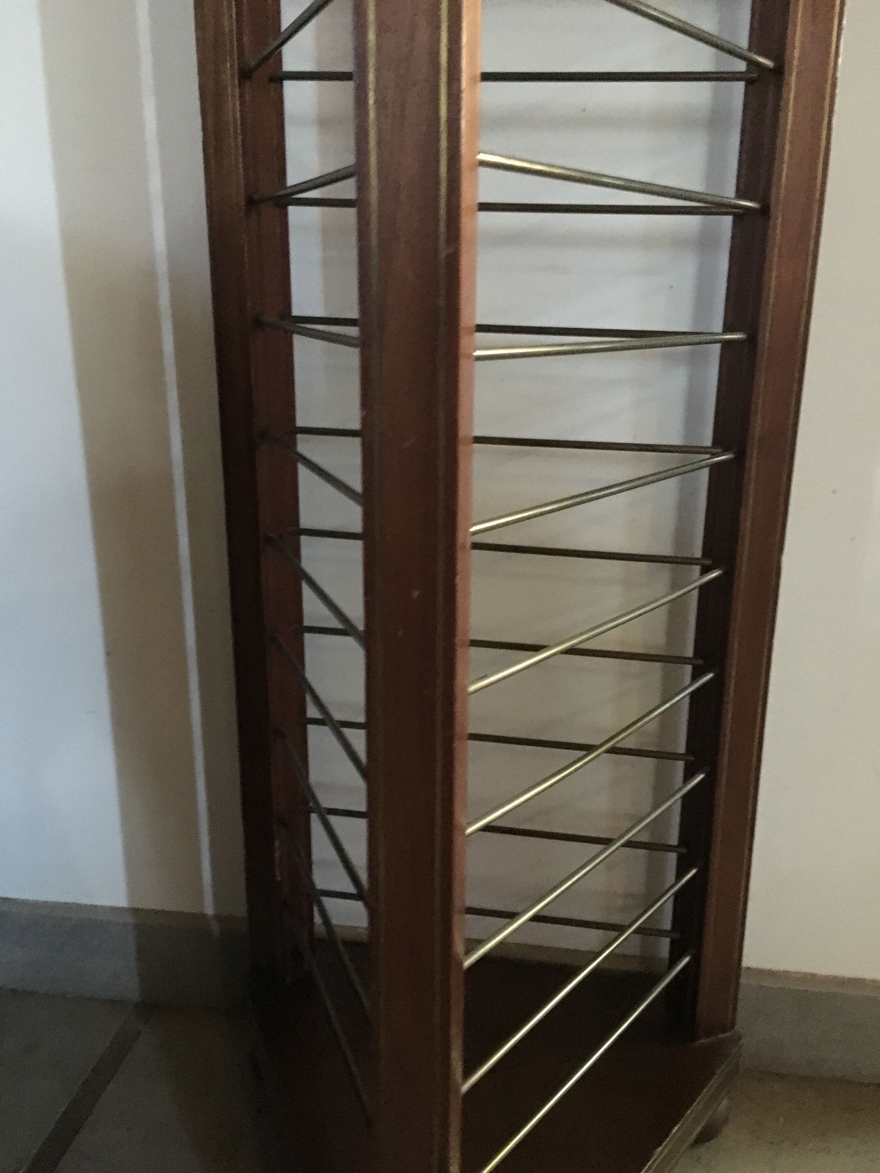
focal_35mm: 29
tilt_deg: -16.2
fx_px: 983
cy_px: 586
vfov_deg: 61.7
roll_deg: +1.3
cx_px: 440
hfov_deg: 48.2
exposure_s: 1/17
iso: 640
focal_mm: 4.15
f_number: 2.2
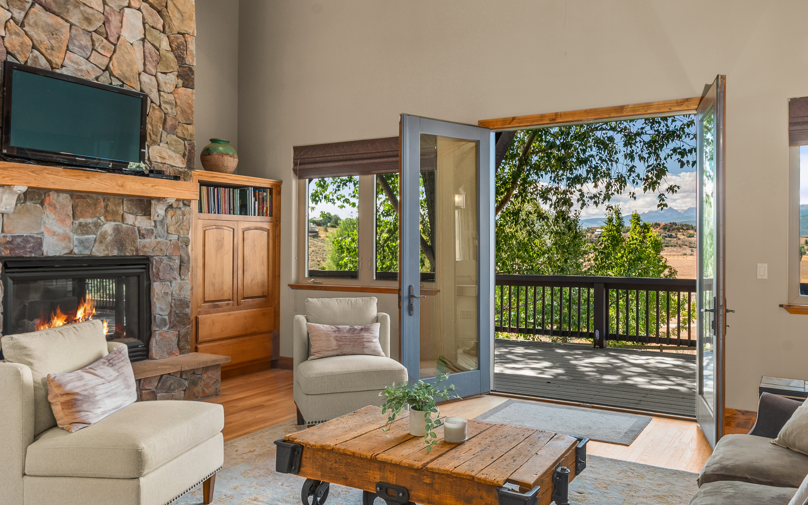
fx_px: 639
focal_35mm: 29
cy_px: 249
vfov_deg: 43.1
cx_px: 460
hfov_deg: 64.4
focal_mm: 17
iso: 400
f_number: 9
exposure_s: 1/2.5
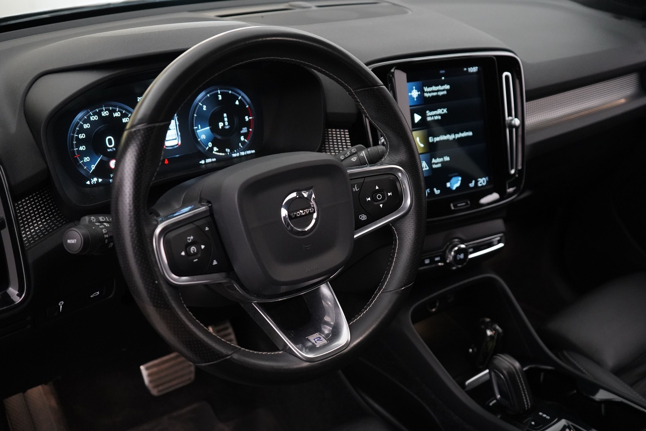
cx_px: 323
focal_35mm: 36
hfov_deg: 53.1
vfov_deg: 36.9
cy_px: 216
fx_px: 646
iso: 6400
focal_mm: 36
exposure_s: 1/160
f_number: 4
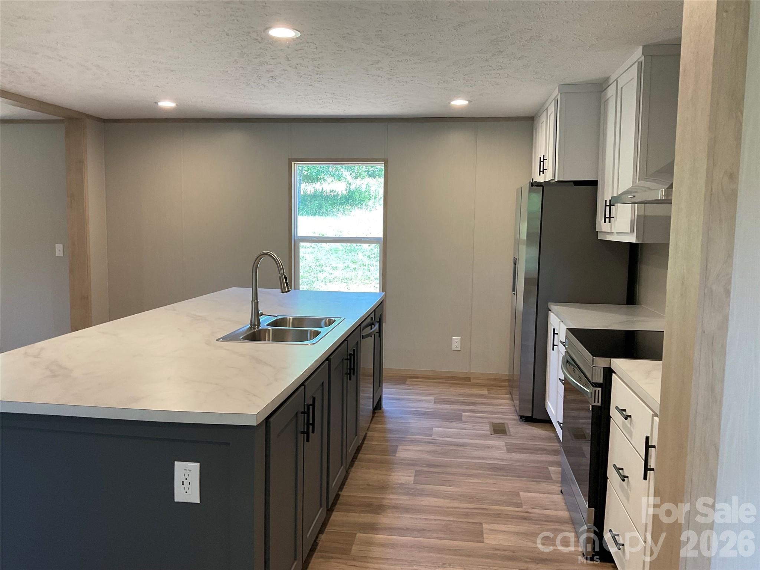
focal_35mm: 29
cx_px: 380
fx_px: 637
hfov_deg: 61.7
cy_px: 285
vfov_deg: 48.2
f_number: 1.8
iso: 50
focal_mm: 3
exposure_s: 1/60
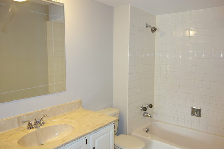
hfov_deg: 65.5
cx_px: 112
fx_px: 174
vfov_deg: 46.4
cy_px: 74
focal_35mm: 28
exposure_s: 1/30
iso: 125
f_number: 1.8
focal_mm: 10.4
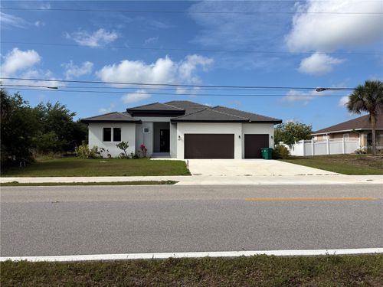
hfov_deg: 67.3
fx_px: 288
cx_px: 192
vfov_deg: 53.1
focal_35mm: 26
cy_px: 144
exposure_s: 1/5348
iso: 50
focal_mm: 5.96
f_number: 1.6
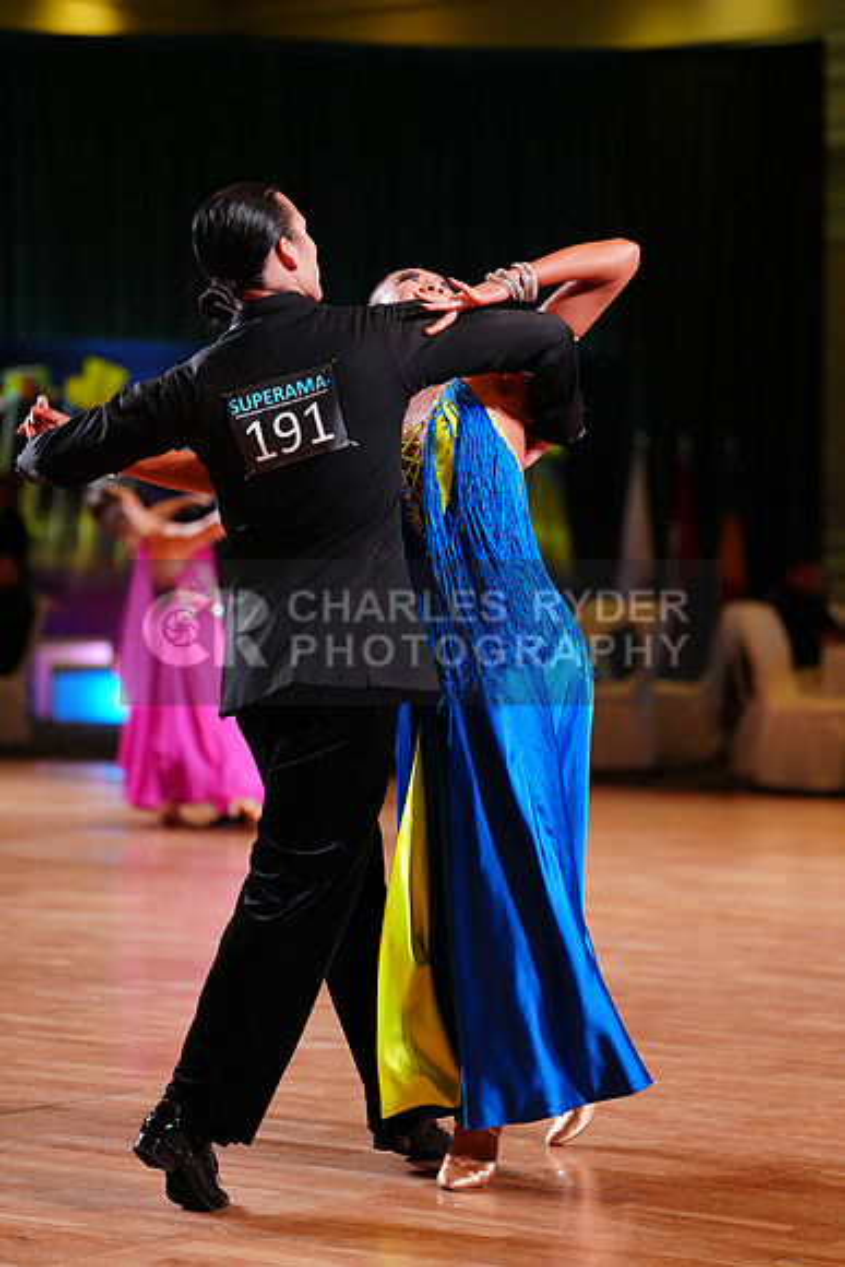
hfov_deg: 13.3
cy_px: 634
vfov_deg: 19.8
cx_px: 422
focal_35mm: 103
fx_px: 3624
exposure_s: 1/400
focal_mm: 103
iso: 1600
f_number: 2.8
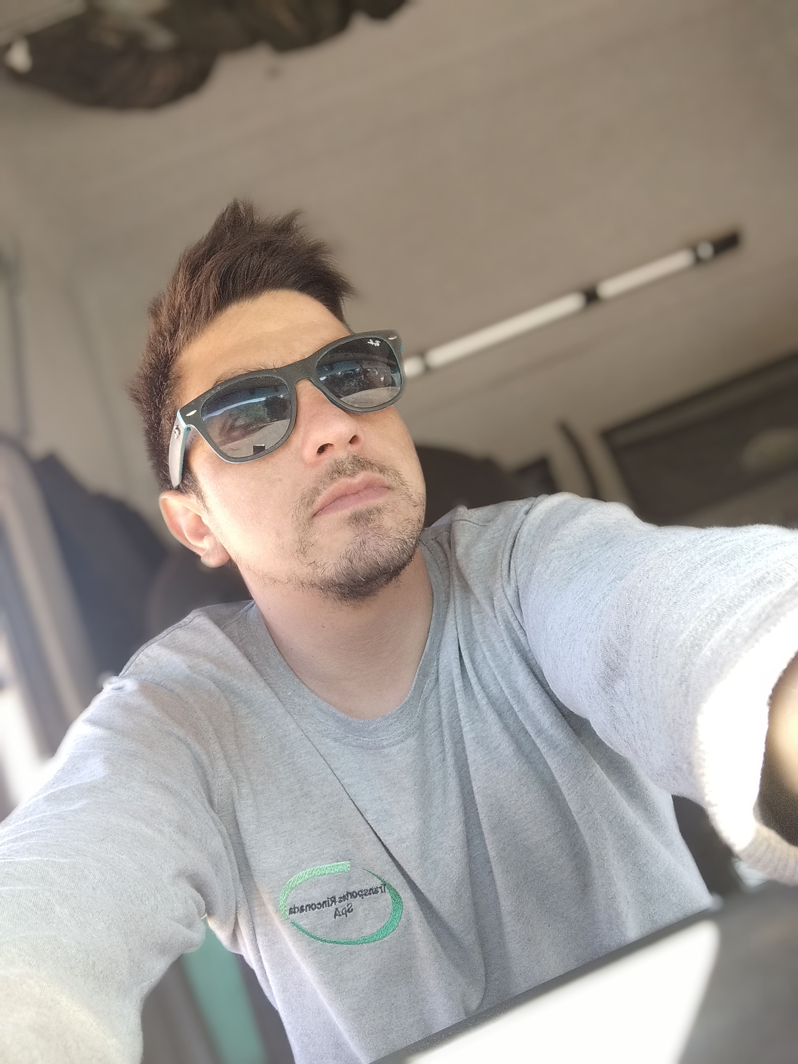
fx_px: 615
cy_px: 532
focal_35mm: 20
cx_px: 399
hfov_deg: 66.0
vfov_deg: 81.7
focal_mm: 3.48
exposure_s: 1/120
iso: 80
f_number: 2.45
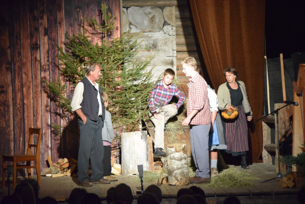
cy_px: 102
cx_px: 152
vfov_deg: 10.2
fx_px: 1144
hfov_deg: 15.2
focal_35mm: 135
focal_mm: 90
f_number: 5.3
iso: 3200
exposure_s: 1/80
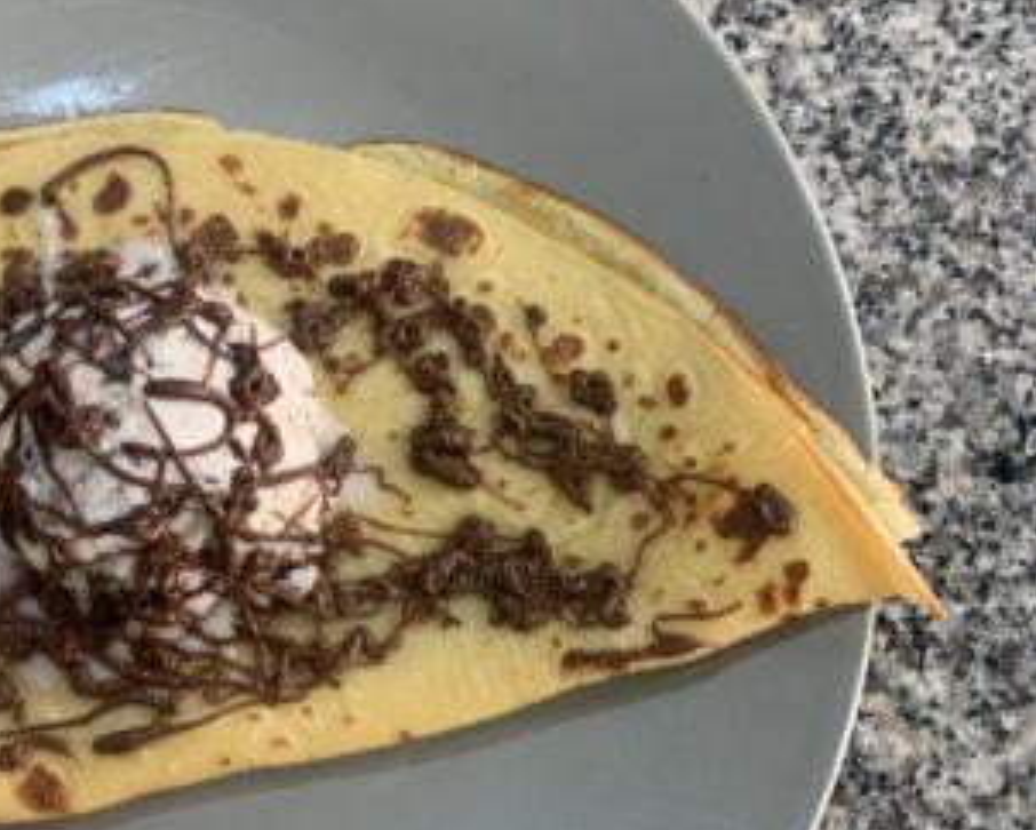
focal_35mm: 42
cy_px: 468
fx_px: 1289
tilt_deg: -80.6
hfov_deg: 41.6
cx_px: 182
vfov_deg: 35.7
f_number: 1.8
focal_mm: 4.25
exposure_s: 1/50
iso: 160
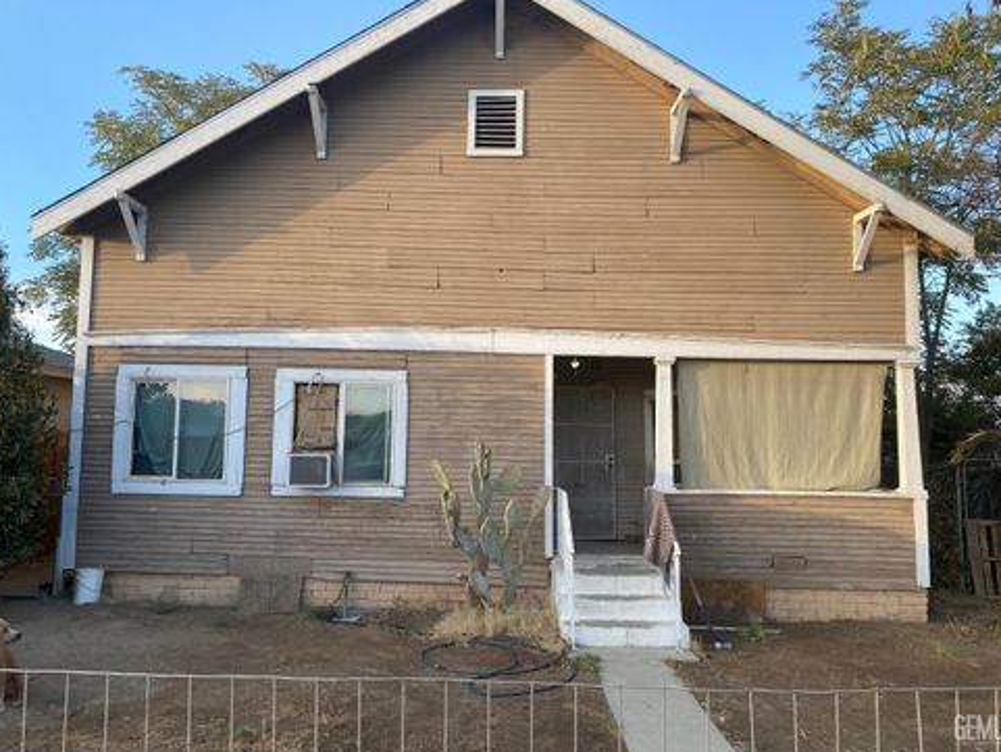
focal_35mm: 27
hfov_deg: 65.3
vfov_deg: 51.4
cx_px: 497
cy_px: 372
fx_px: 781
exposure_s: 1/404
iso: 32
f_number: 1.8
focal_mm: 4.25
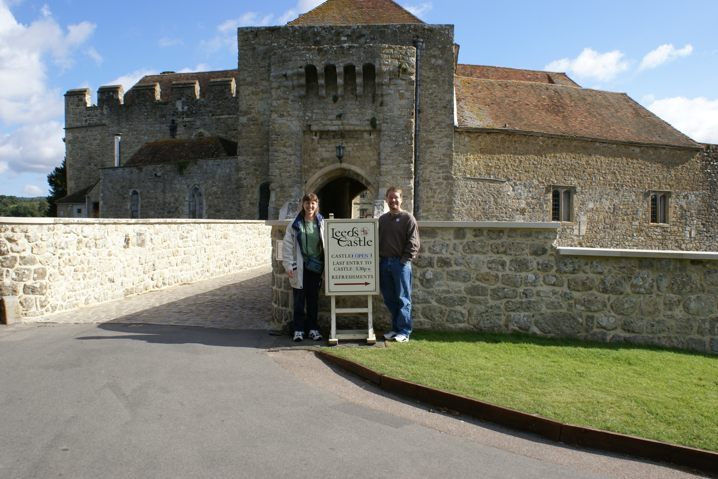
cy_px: 240
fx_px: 598
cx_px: 359
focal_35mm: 30
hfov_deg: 61.9
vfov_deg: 43.6
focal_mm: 20
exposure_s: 1/160
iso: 100
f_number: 10
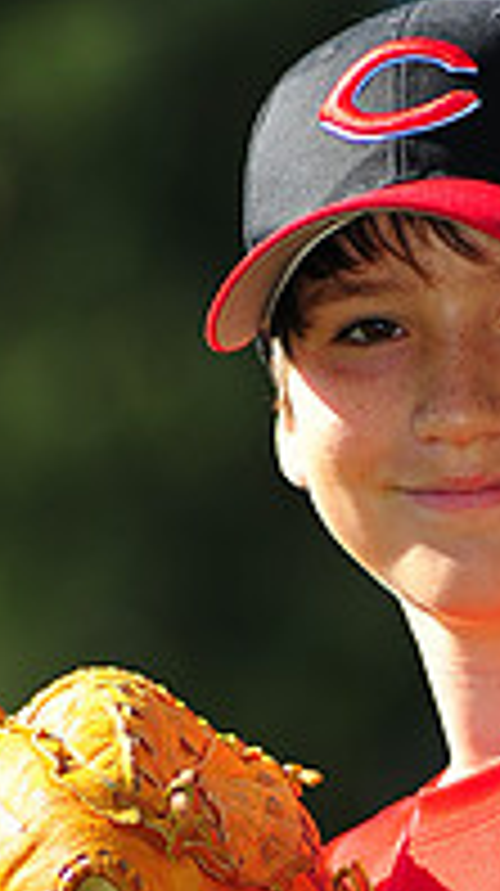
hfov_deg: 2.2
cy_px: 986
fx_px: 13044
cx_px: 527
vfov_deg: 3.9
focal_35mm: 552
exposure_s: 1/1600
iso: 200
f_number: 3.5
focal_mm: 180
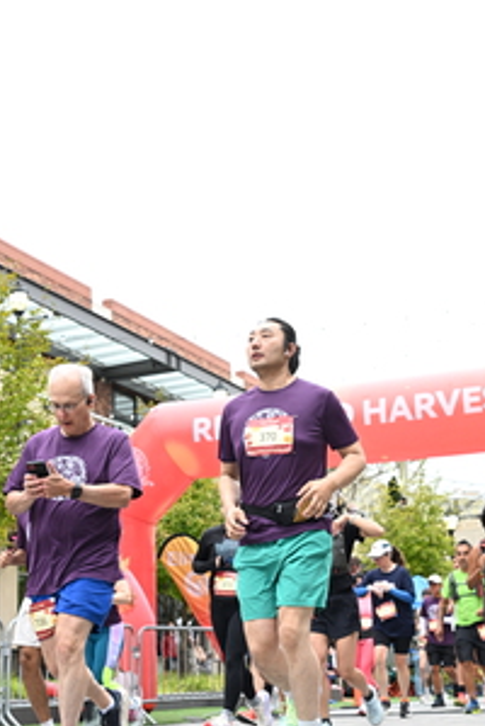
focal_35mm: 57
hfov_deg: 23.8
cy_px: 461
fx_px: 1149
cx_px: 273
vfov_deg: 34.8
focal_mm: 31
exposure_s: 1/640
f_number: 4
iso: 2000
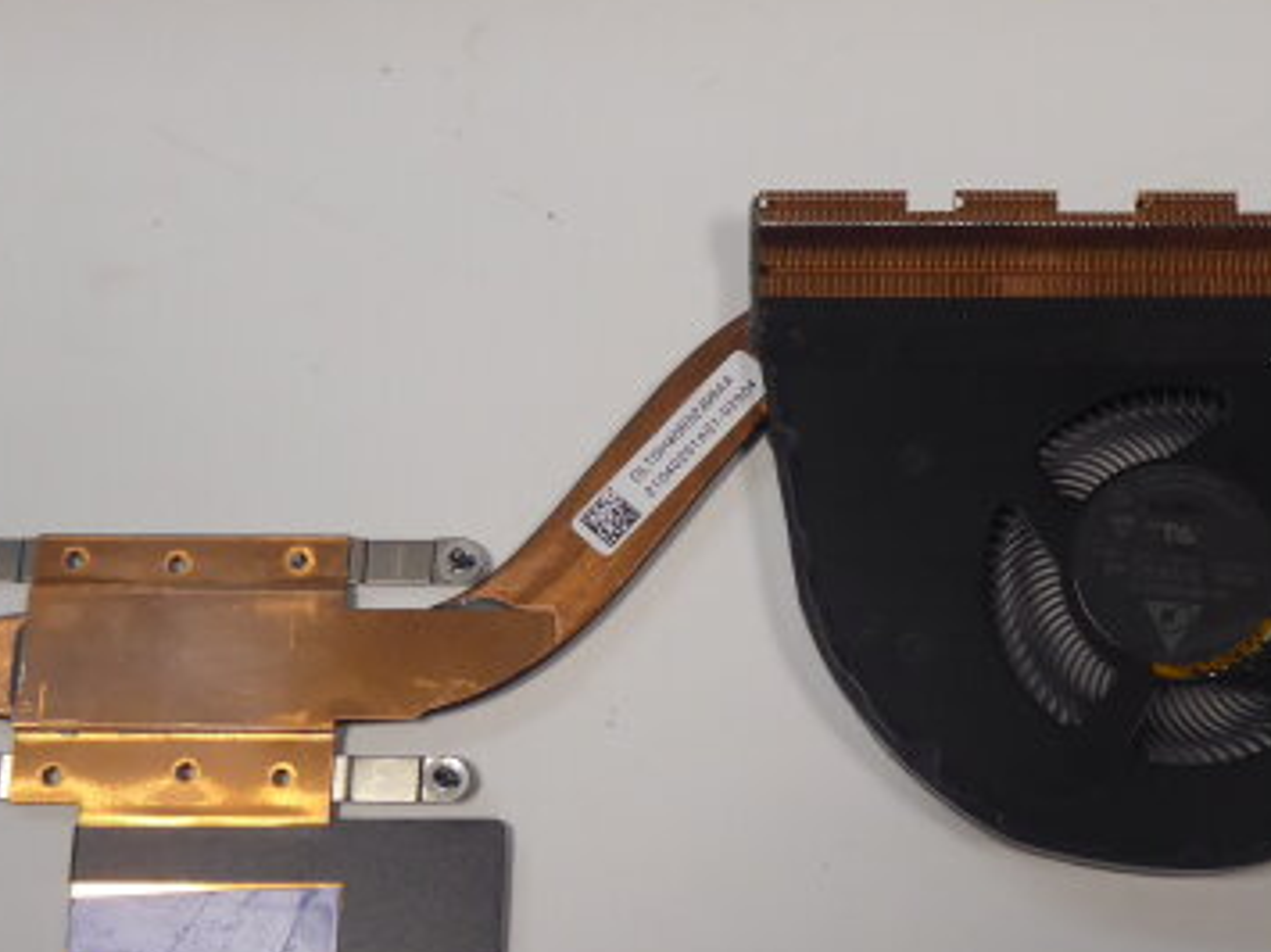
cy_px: 694
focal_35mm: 49
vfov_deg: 29.3
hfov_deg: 38.5
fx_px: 1799
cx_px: 849
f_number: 3.5
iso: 250
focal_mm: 5
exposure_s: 1/60
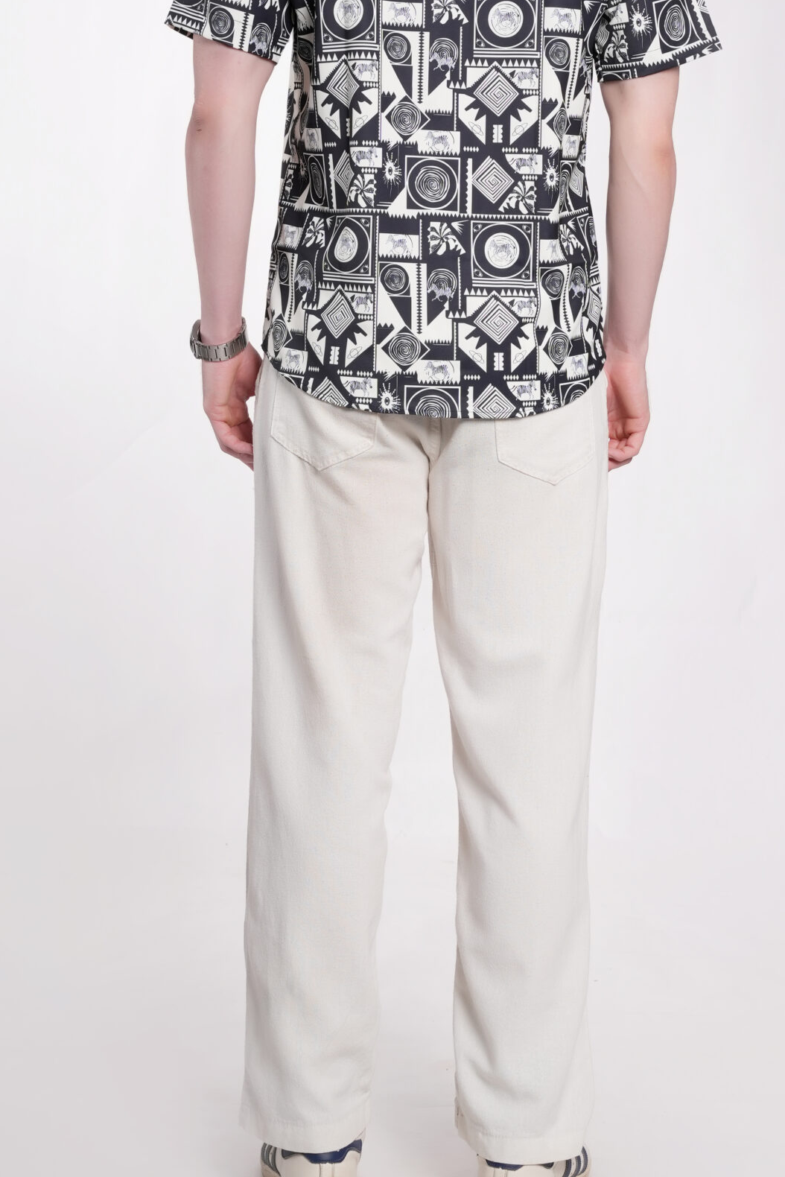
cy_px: 367
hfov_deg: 16.6
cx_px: 426
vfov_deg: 24.5
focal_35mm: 82
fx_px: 2690
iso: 200
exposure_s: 1/160
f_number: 8
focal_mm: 50.8
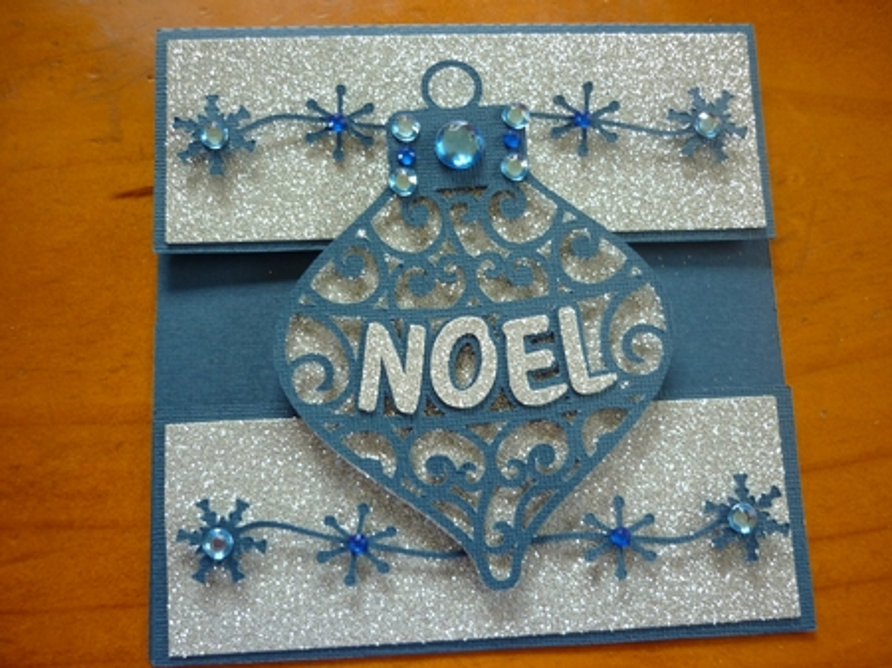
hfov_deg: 55.4
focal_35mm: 33
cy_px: 334
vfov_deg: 42.9
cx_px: 446
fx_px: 850
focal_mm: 5.5
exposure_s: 1/30
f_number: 2.8
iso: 160
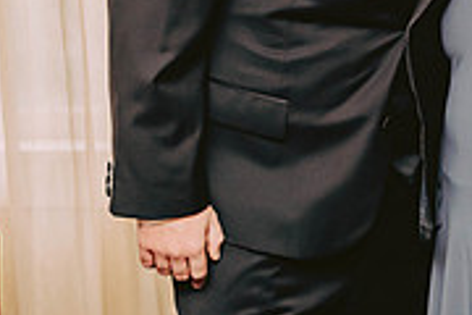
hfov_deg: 15.1
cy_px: -30
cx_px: 372
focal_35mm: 135
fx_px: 1770
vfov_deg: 10.0
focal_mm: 42
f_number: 3.5
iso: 800
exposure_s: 1/250
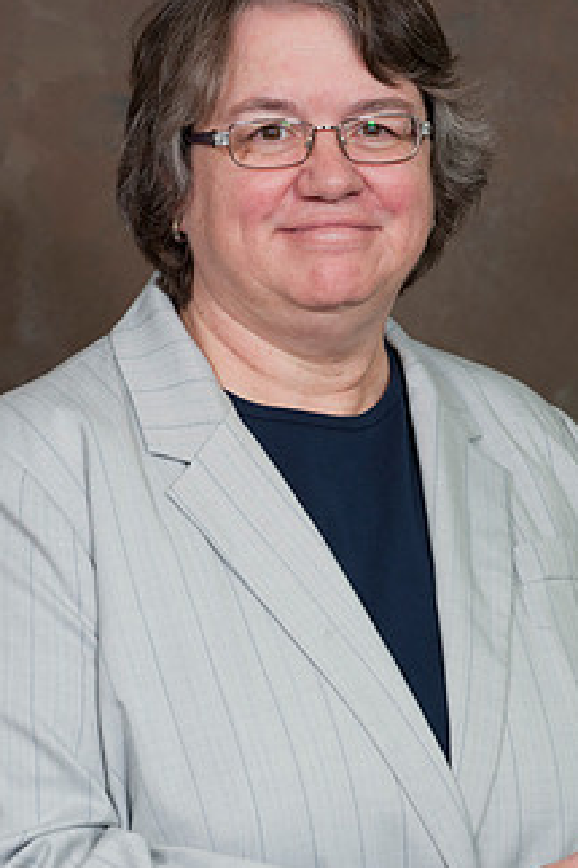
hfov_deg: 7.0
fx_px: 4701
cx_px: 351
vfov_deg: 10.6
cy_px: 446
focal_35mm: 195
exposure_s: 1/125
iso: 320
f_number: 5.6
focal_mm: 140
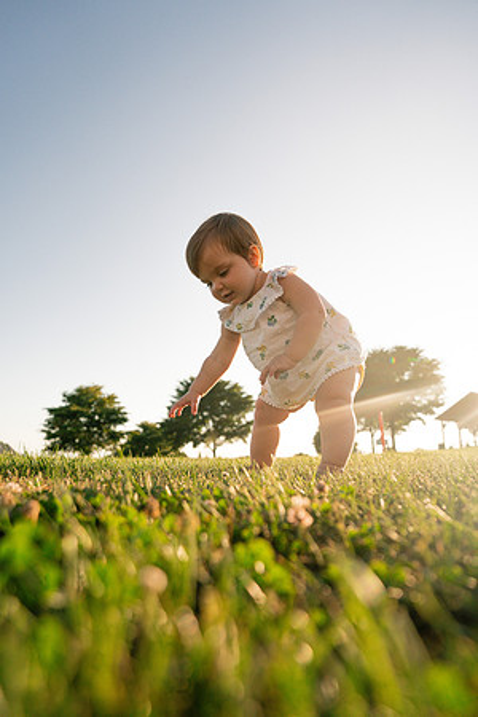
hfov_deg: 53.1
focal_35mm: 24
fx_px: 478
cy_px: 358
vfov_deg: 73.7
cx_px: 239
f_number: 4
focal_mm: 24
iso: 400
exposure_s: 1/4000
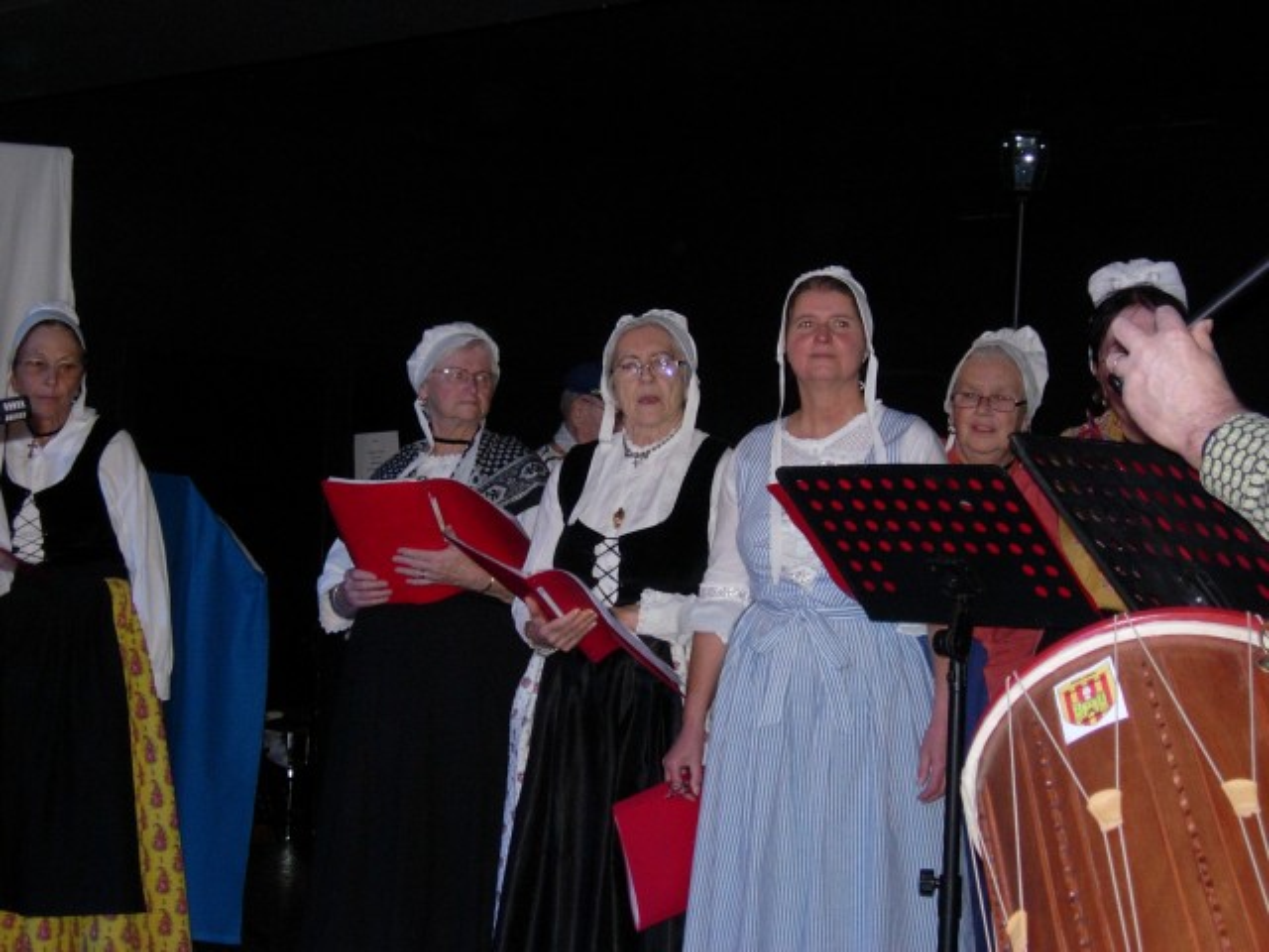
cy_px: 476
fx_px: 2639
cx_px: 634
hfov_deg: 27.0
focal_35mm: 72
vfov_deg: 20.4
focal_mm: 14.9
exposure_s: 1/161
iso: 200
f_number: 3.7
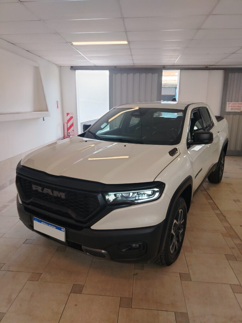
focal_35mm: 24
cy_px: 162
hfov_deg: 56.8
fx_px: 224
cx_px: 121
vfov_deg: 71.6
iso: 353
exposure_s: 1/100
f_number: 1.75
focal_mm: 5.25
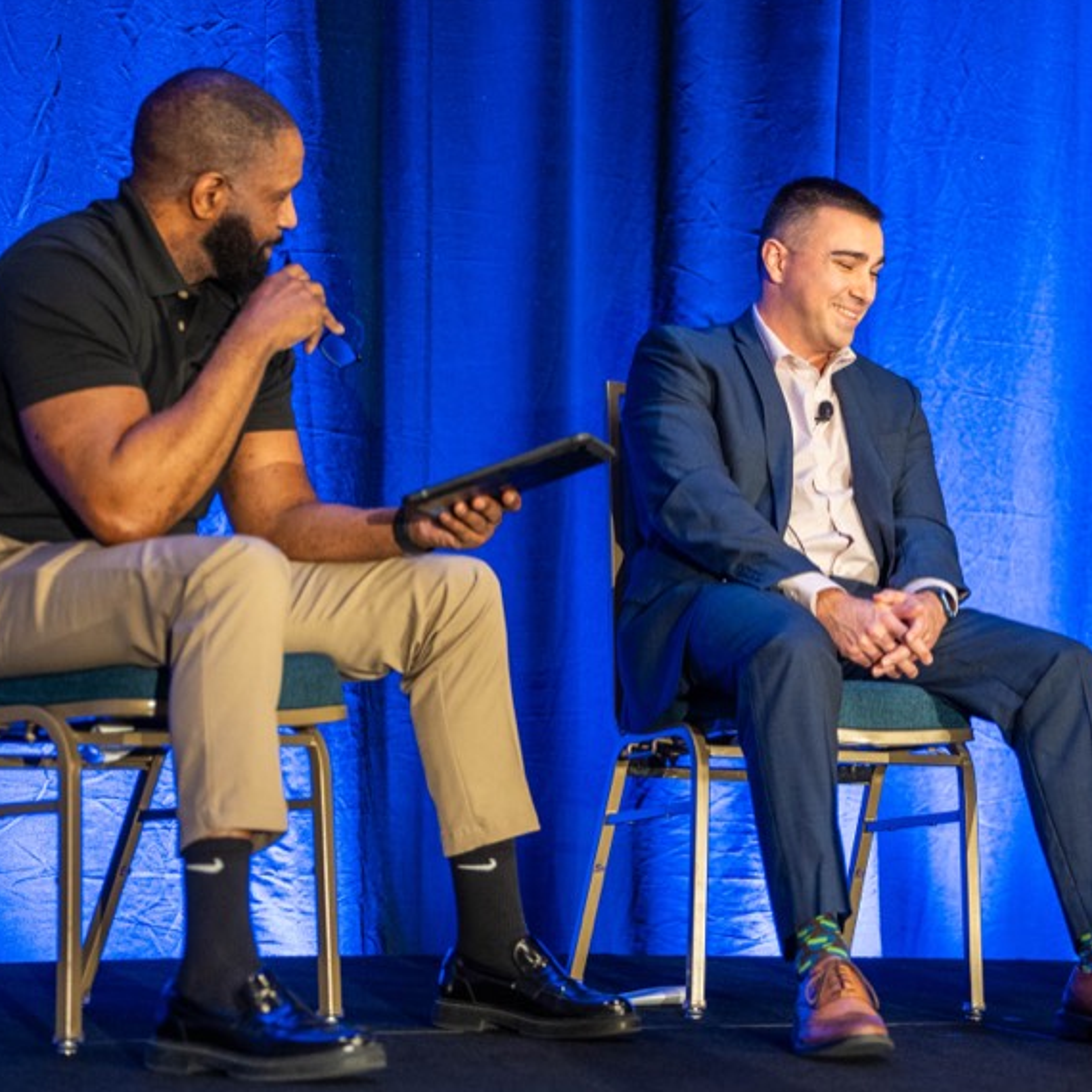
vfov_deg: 17.1
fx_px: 3640
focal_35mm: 102
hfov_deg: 17.0
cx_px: 835
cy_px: 549
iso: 3200
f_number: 2.5
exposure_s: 1/125
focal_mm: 76
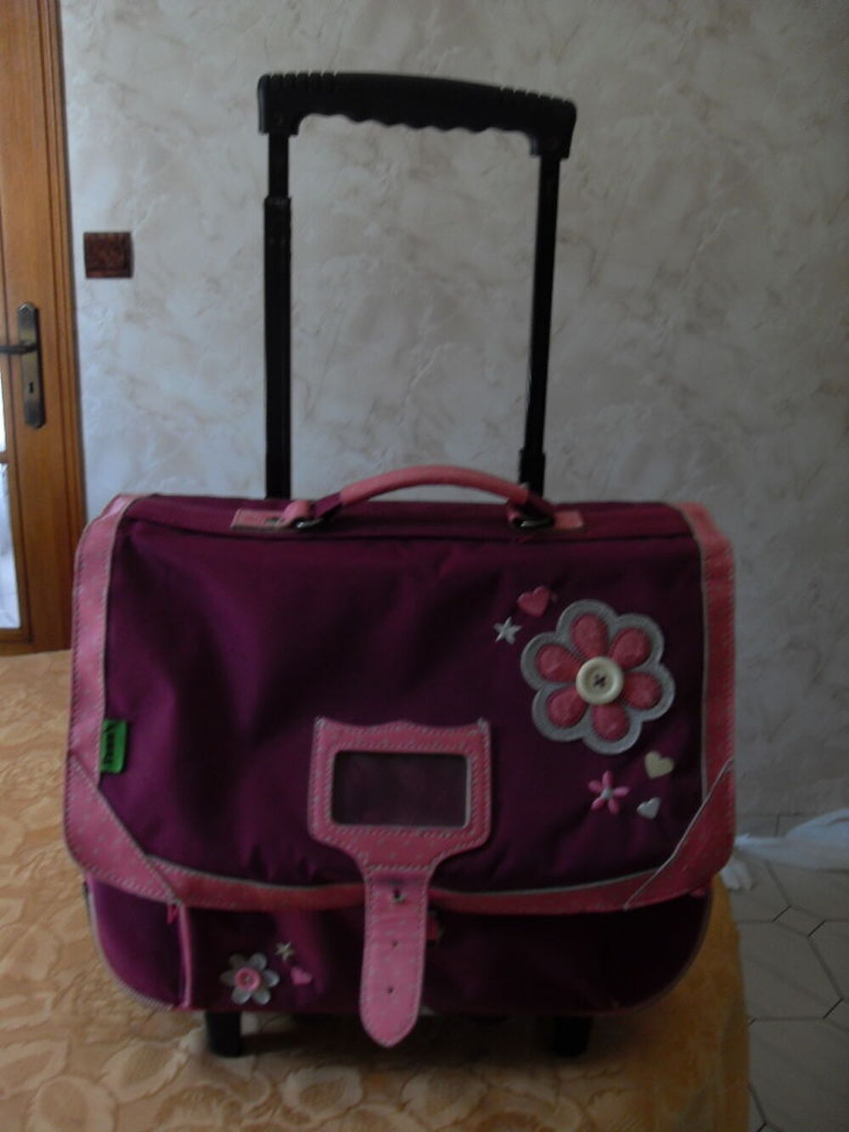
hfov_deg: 41.8
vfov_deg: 54.0
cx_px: 424
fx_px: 1112
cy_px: 566
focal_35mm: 34
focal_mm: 6.3
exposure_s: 1/30
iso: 100
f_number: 2.8
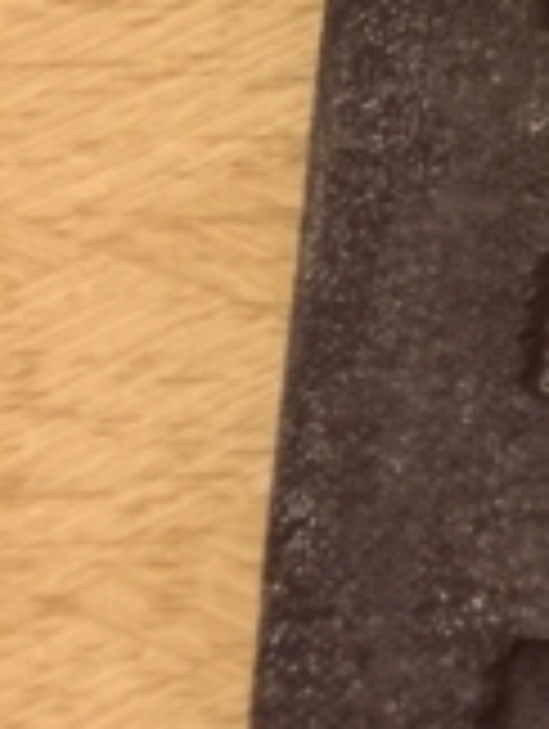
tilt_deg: -62.0
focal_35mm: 143
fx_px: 3016
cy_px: -801
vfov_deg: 12.0
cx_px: 1328
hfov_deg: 9.3
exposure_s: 1/15
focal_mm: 4.15
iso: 100
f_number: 2.2
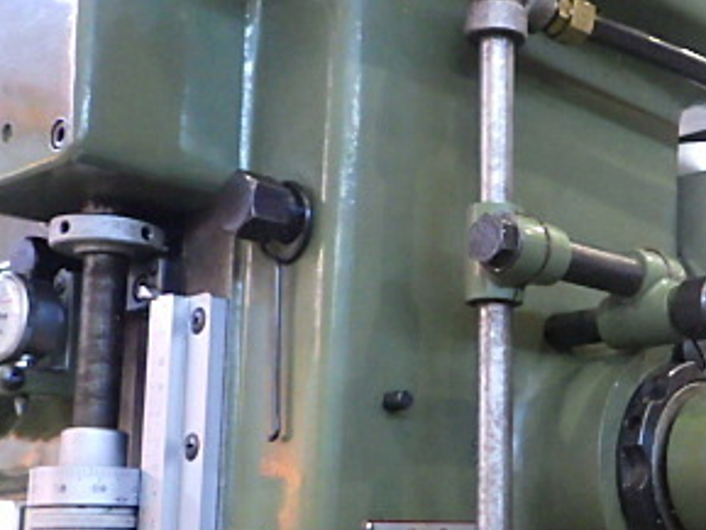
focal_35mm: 62
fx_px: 1265
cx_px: 723
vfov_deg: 23.5
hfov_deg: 29.0
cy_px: 366
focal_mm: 5
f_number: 3.5
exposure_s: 1/45
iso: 1250
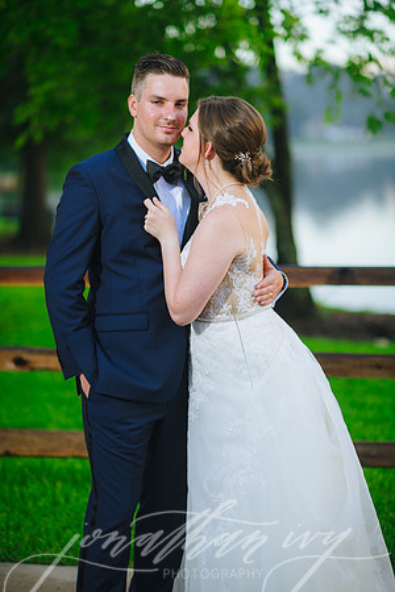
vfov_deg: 23.9
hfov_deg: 16.1
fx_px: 1399
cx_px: 198
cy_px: 296
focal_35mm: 85
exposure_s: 1/250
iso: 100
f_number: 2
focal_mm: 85
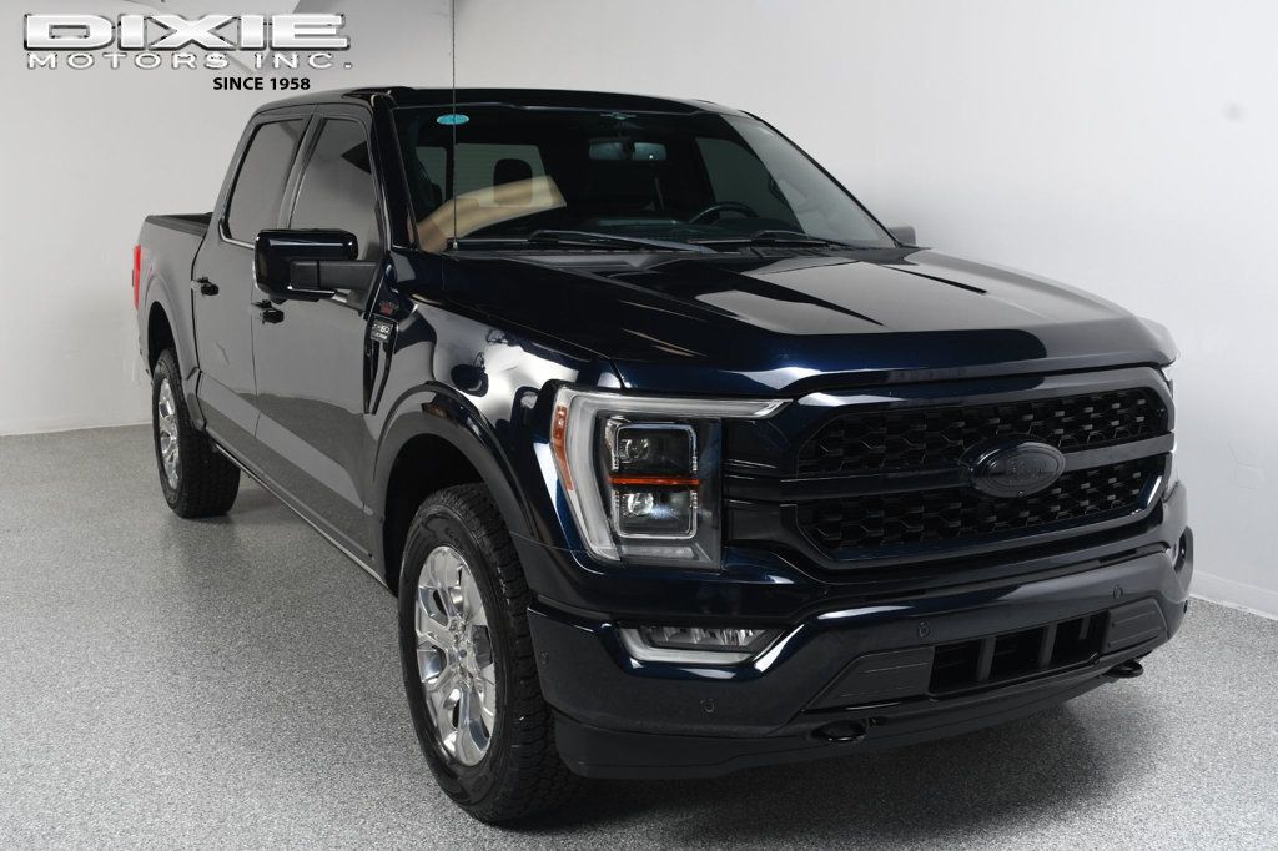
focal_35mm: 39
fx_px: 1384
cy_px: 426
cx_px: 639
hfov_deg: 49.6
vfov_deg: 34.2
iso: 100
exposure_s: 1/160
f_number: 8
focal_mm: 26
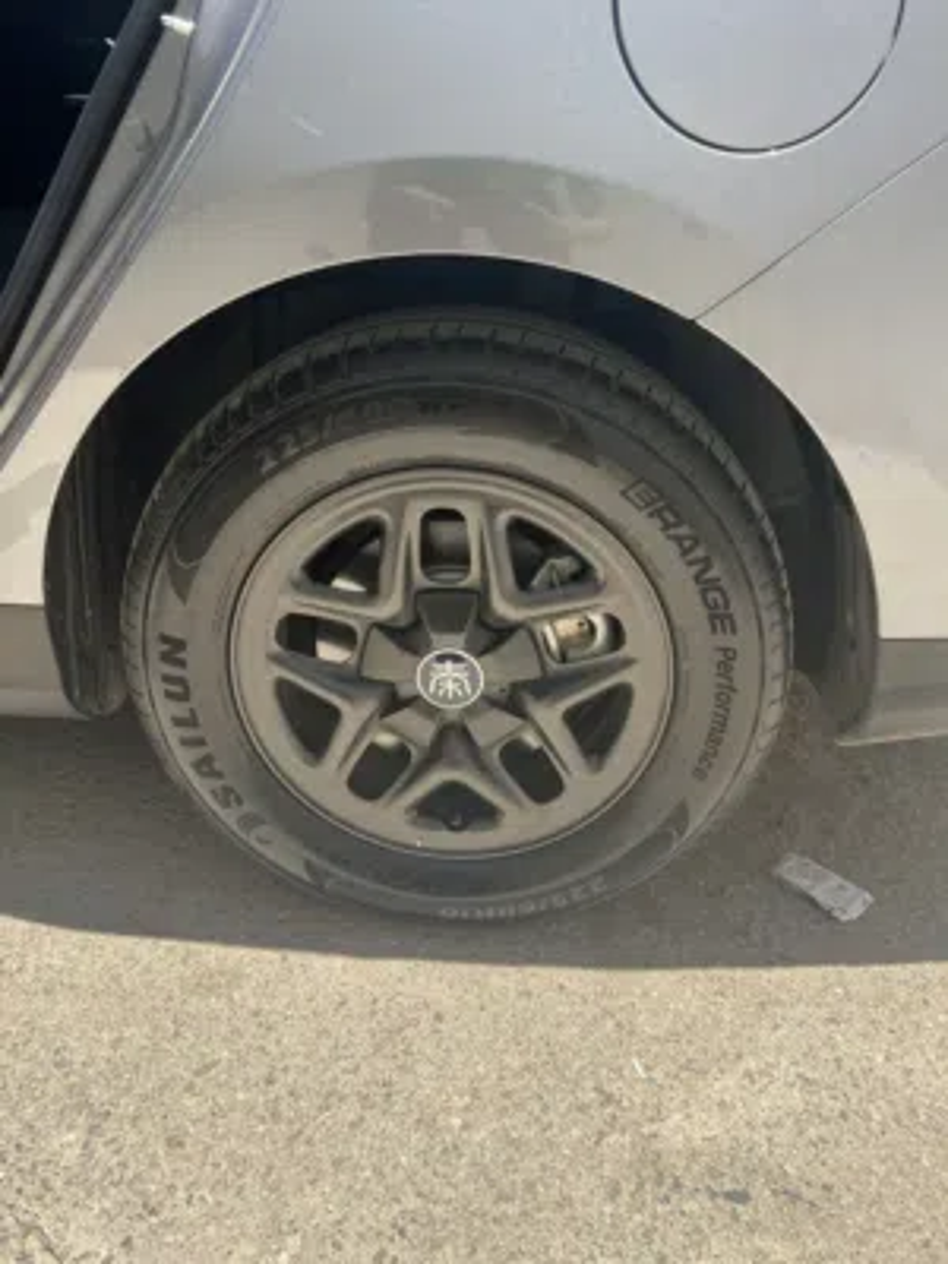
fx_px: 949
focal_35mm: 26
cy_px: 632
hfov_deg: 53.1
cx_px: 474
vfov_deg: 67.3
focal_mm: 5.7
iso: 50
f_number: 1.5
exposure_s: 1/1511
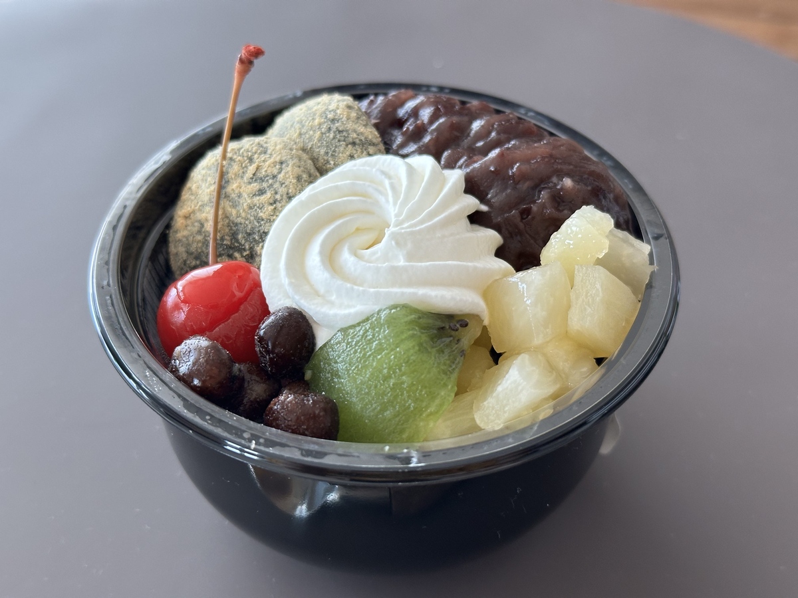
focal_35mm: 48
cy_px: 299
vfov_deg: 30.3
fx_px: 1107
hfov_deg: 39.7
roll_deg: +0.5
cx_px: 399
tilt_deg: -43.8
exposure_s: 1/72
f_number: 1.78
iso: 80
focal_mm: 6.86
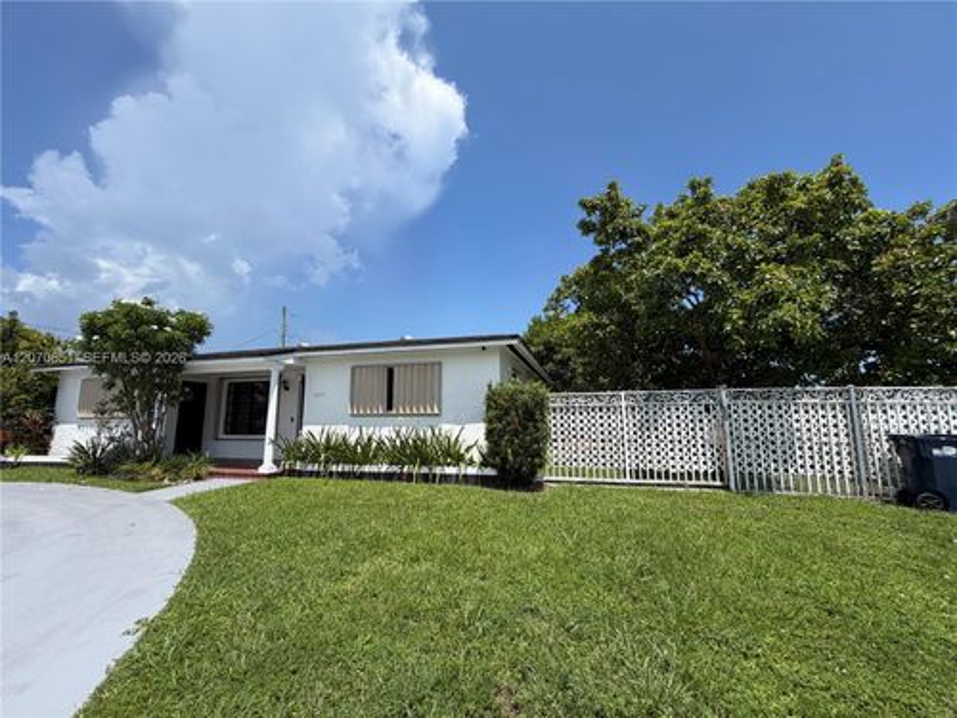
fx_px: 387
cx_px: 478
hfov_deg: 102.1
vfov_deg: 85.7
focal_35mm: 14
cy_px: 359
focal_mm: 2.22
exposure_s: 1/841
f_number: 2.2
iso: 20
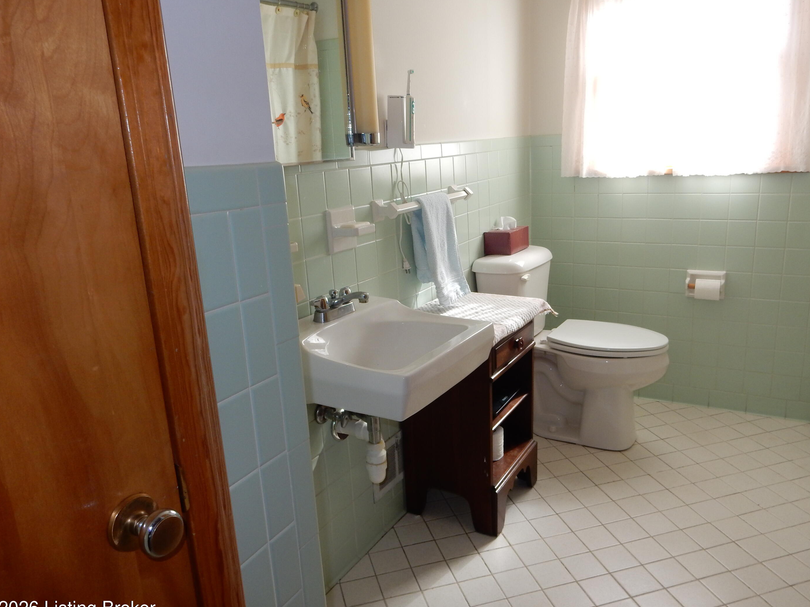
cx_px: 420
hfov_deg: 65.3
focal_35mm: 27
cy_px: 310
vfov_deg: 51.3
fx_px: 632
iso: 125
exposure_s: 1/40
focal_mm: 4.5
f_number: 3.7
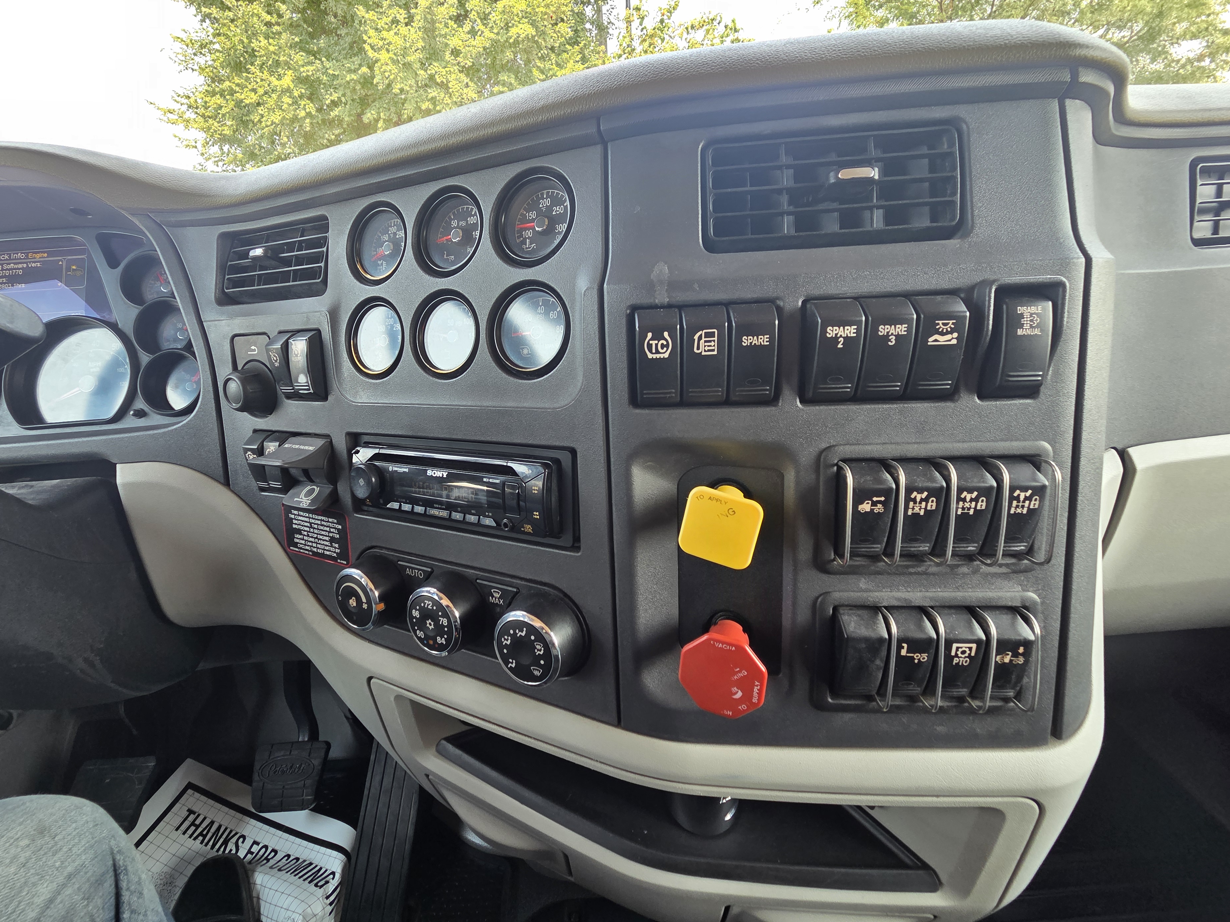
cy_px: 427
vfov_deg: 85.5
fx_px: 497
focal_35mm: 14
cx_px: 575
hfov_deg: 101.9
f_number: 2.2
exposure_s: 1/120
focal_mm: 2.2
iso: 100
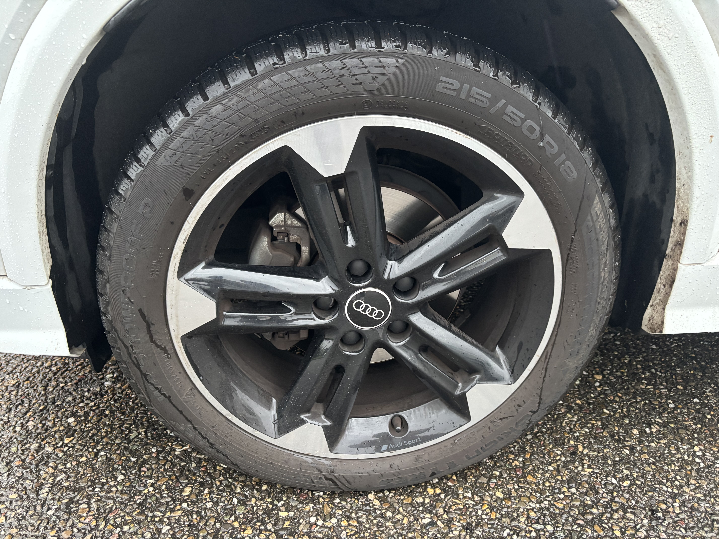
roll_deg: -1.0
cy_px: 270
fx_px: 540
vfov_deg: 53.1
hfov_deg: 67.3
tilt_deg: -28.6
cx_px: 360
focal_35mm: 26
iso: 500
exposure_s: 1/50
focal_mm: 5.96
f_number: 1.6
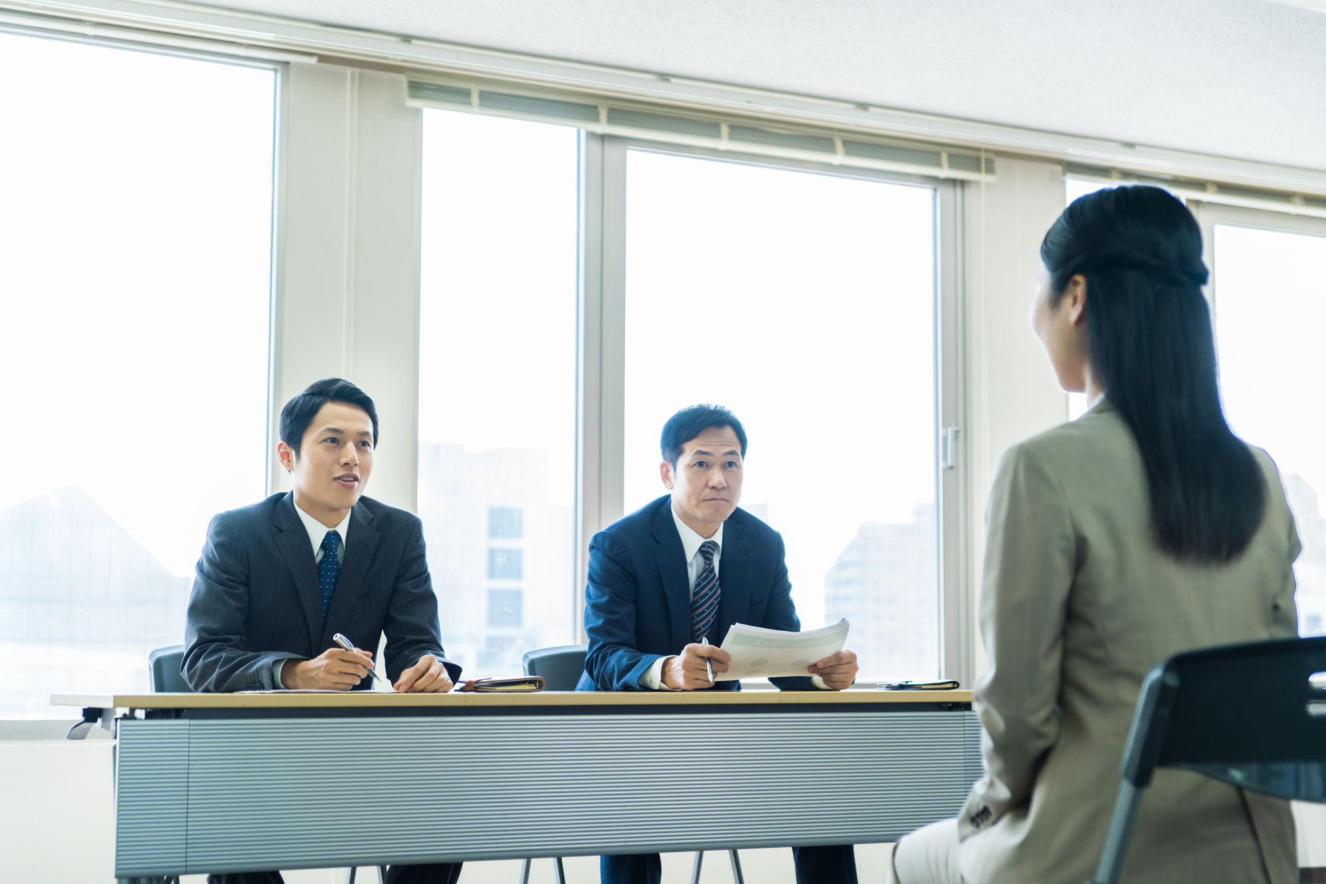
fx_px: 2026
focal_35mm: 55
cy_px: 442
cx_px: 663
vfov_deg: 24.6
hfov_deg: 36.2
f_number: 3.5
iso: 320
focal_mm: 55
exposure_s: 1/125
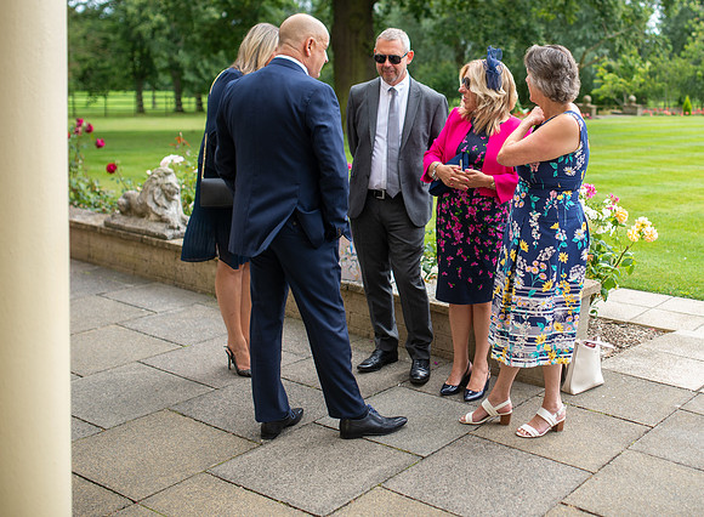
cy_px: 191
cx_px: 489
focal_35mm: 47
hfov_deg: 40.0
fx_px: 951
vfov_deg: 30.3
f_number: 2.2
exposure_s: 1/640
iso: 125
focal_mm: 35
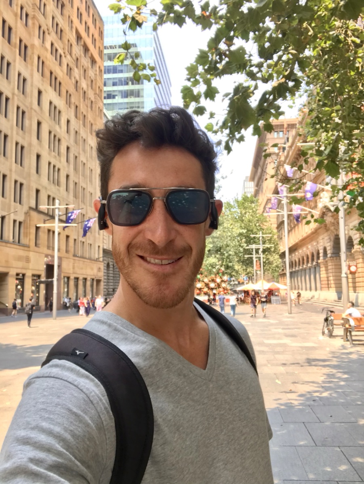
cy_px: 242
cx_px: 182
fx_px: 448
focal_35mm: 32
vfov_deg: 56.8
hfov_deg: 44.2
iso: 25
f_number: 2.2
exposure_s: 1/101
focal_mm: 2.87
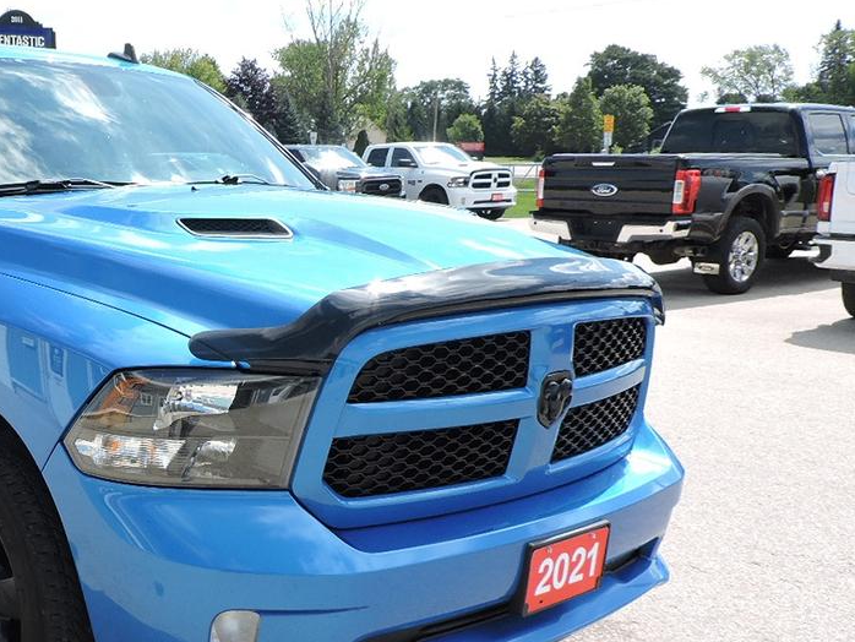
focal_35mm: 44
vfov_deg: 32.6
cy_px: 426
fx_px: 1087
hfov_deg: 39.9
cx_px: 93
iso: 100
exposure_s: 1/800
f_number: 3
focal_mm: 4.3
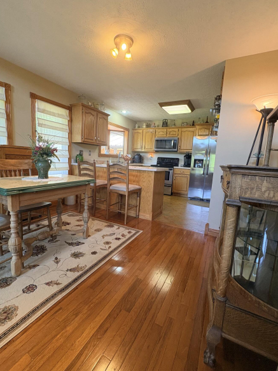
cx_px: 133
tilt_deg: -7.6
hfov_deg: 78.0
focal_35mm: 16
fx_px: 172
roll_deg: -3.3
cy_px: 183
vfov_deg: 94.5
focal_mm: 2.22
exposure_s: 1/60
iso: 250
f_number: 2.2
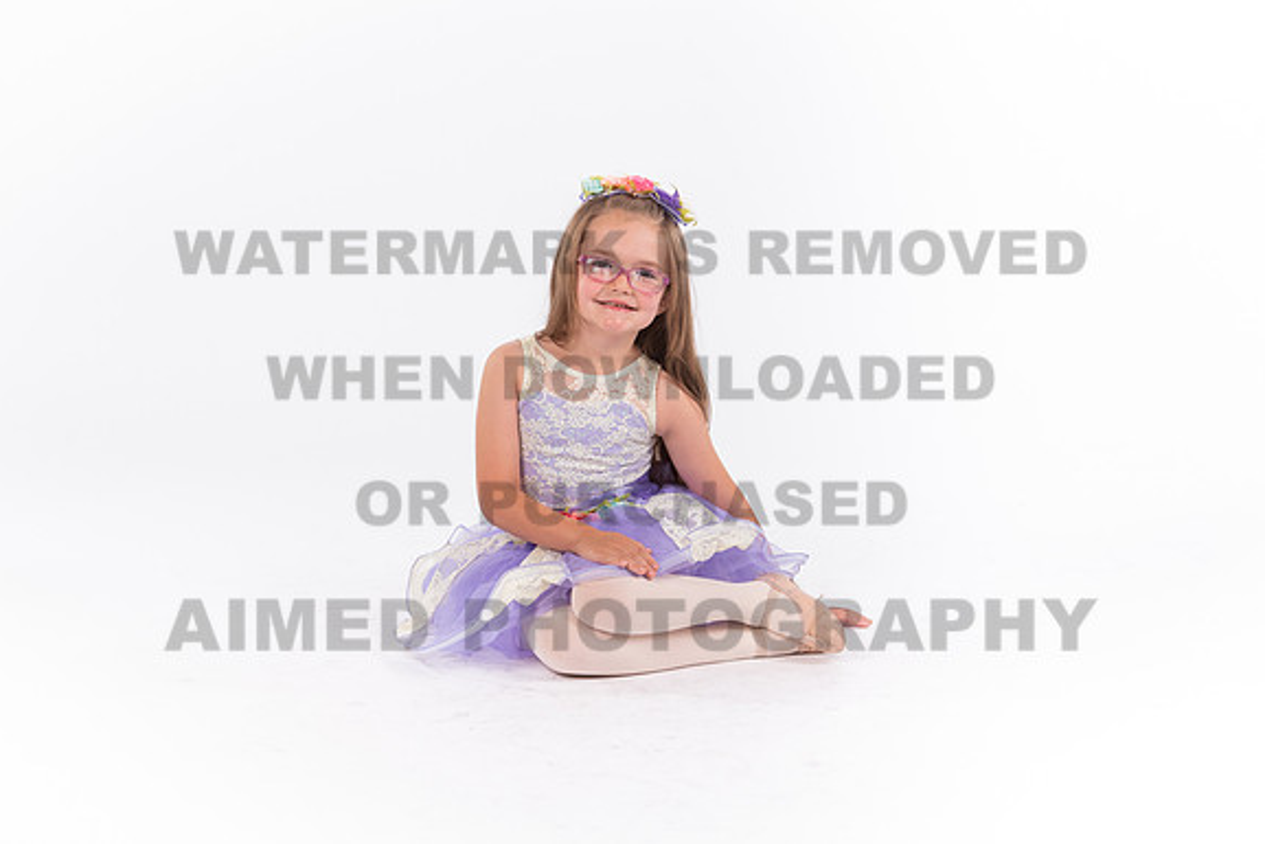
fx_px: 4569
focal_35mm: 130
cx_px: 650
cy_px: 400
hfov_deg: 15.8
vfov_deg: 10.6
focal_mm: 112
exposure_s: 1/200
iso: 320
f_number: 11
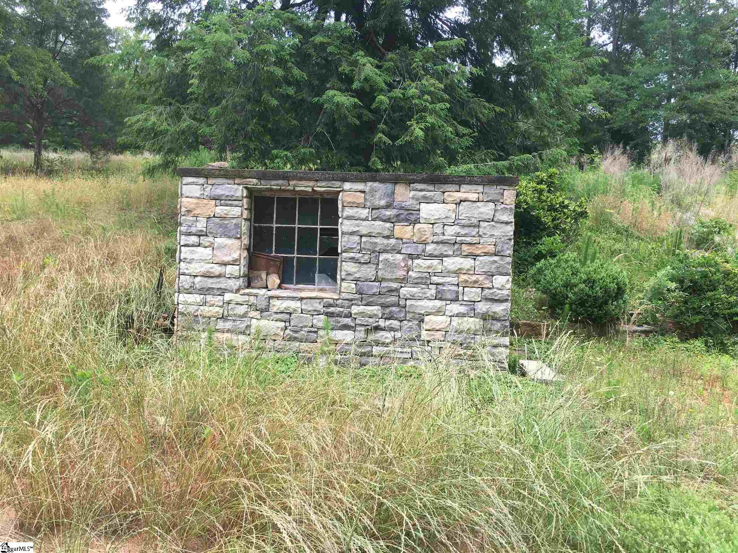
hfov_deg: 61.7
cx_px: 369
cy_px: 276
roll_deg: -0.9
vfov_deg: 48.2
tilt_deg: +0.4
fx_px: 618
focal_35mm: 29
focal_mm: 4.15
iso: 25
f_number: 2.2
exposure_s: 1/364
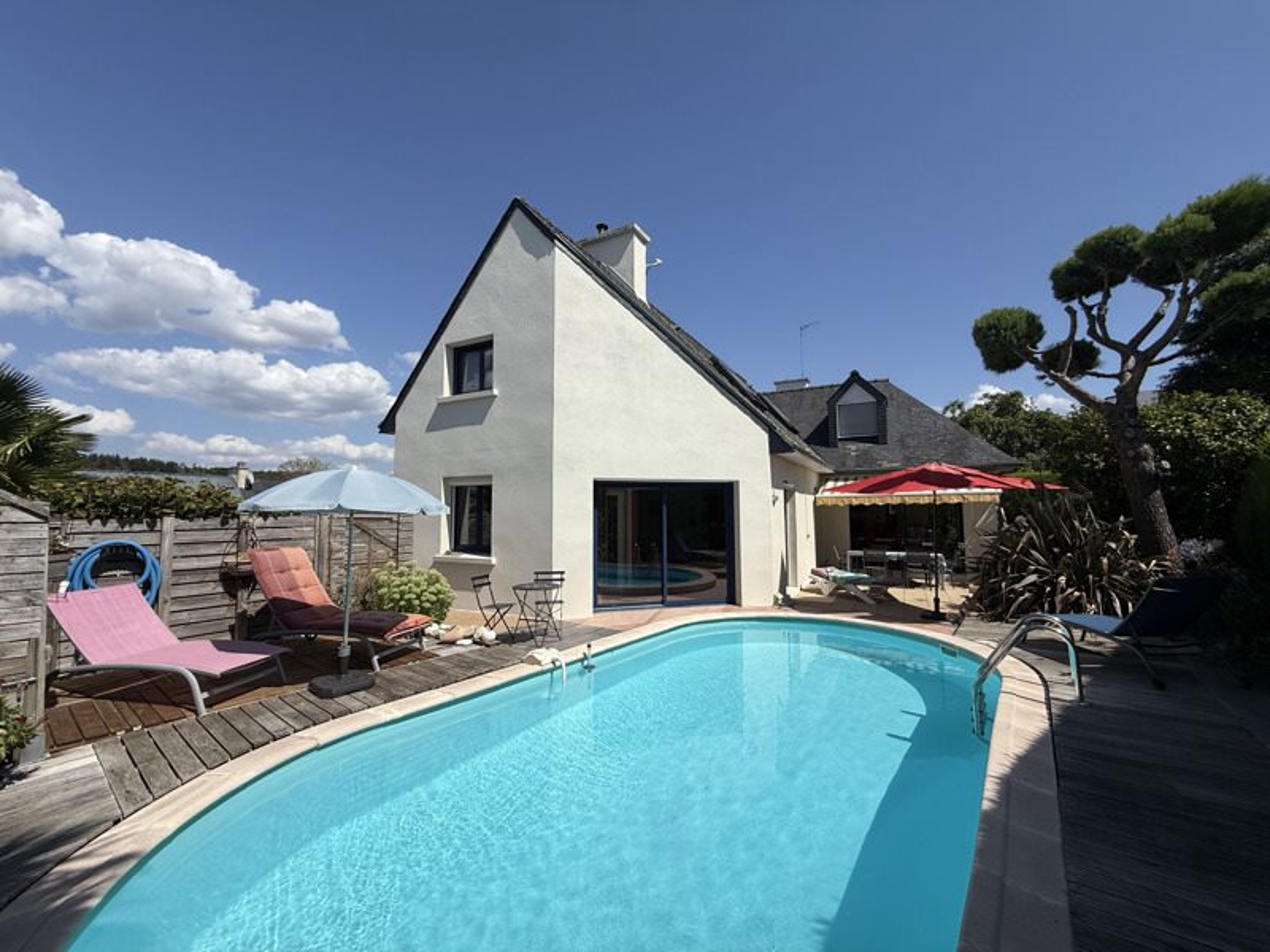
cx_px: 635
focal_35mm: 14
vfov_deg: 85.7
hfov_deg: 102.1
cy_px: 476
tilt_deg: +4.3
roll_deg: +0.4
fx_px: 514
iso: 50
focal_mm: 2.22
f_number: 2.2
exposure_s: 1/5155
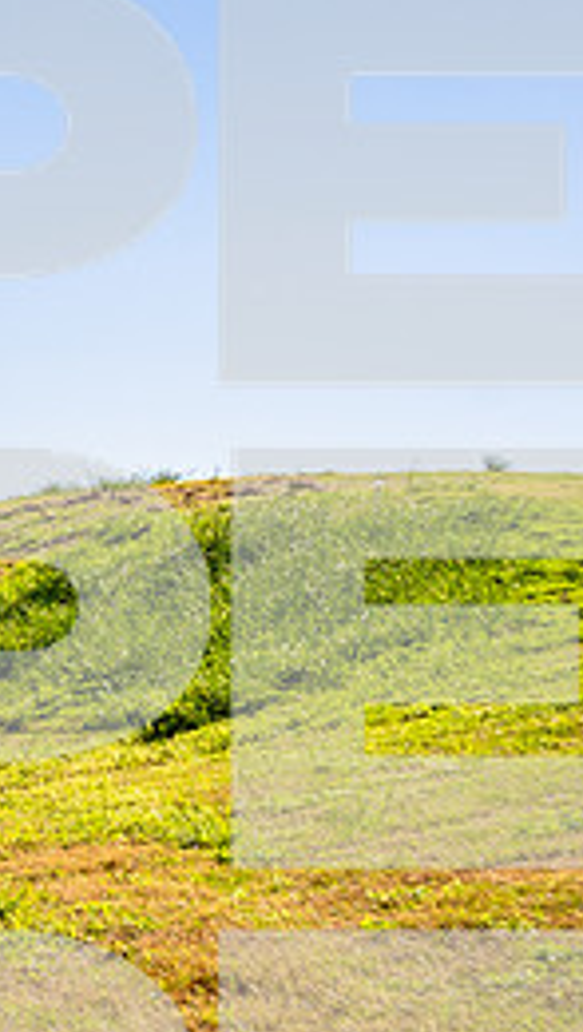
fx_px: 2902
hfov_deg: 10.8
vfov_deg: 20.1
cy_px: 629
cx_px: -430
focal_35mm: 106
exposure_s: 1/250
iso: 100
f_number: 8
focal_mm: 41
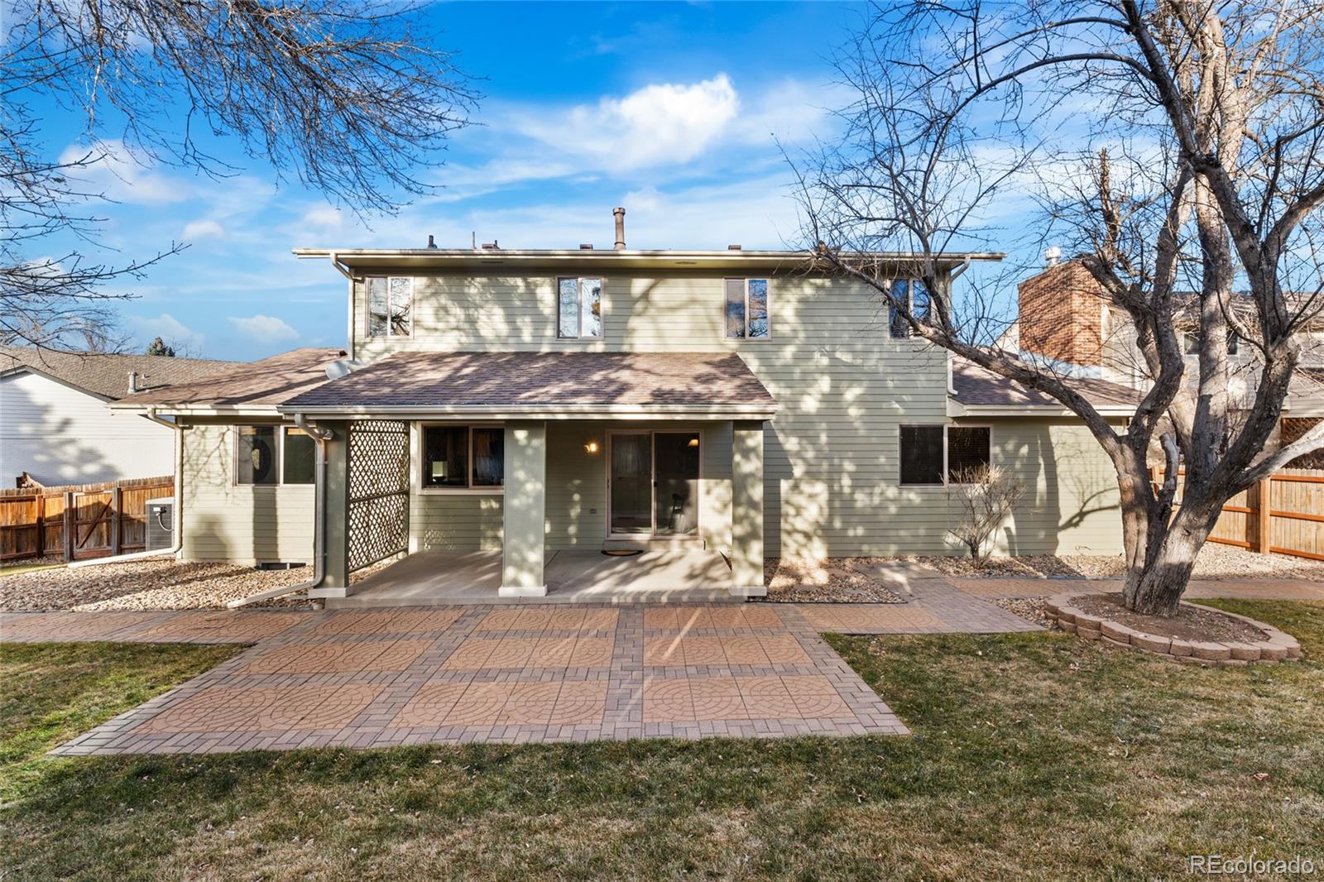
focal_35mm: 16
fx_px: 588
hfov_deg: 96.7
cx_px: 662
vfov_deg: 73.7
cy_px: 441
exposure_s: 1/20
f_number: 9
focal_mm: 16
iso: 100
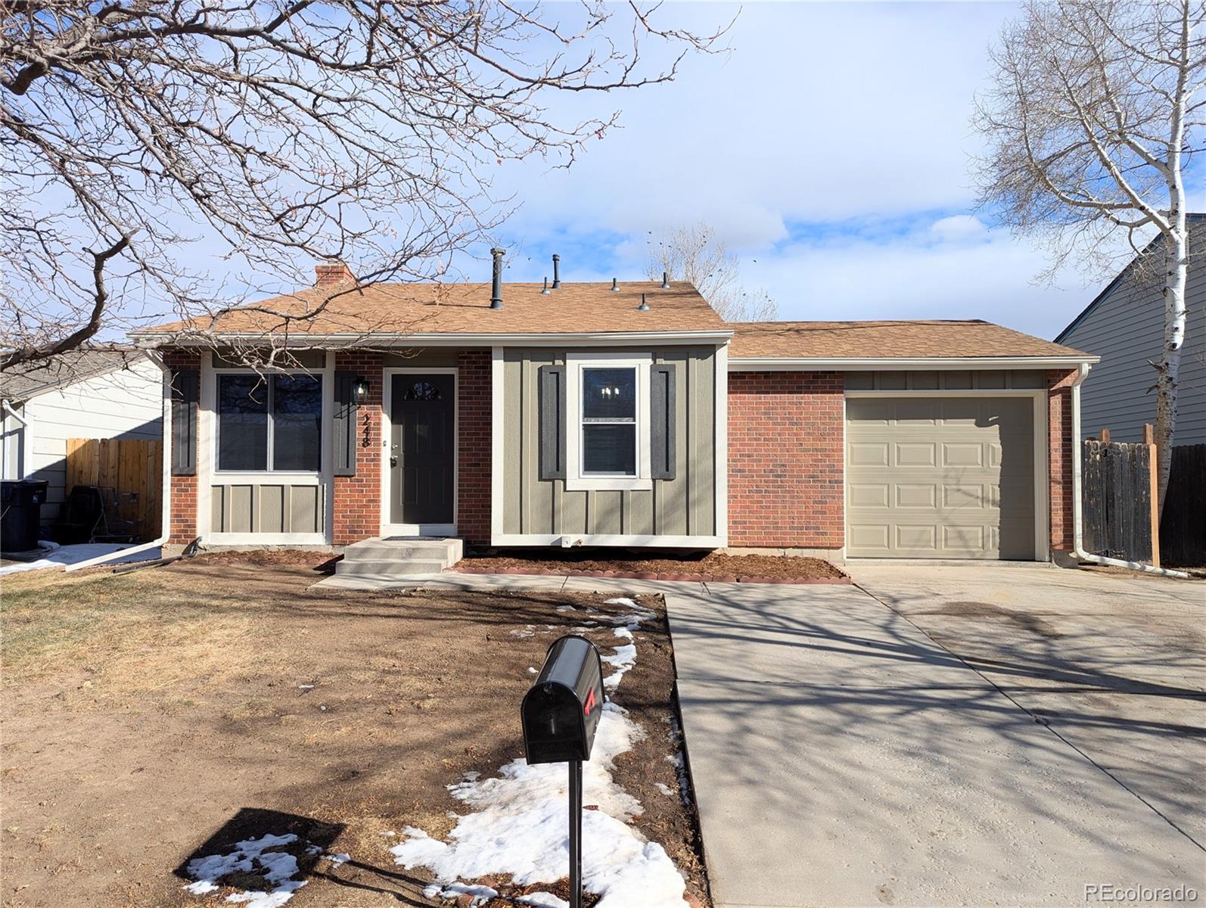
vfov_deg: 56.9
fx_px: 837
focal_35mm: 24
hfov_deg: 71.5
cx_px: 603
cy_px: 454
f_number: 1.85
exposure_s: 1/2137
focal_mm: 6.81
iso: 42
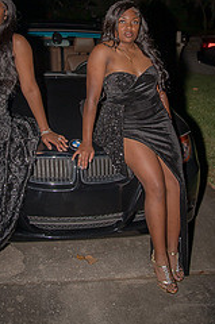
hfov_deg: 29.7
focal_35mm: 45
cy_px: 65
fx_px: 405
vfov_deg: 41.8
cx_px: 89
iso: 640
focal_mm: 24
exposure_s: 1/160
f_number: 4
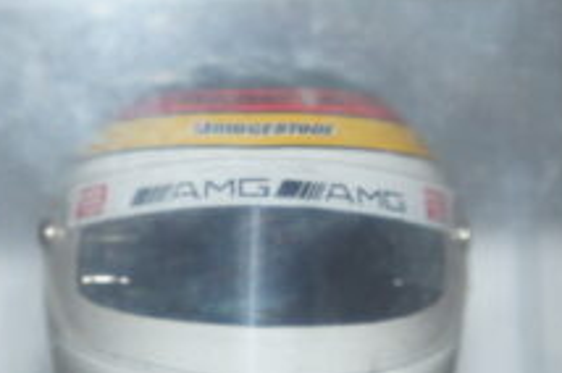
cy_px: 429
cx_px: 202
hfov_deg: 7.3
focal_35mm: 281
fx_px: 4380
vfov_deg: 4.9
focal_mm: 80
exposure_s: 1/60
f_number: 5.6
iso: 200
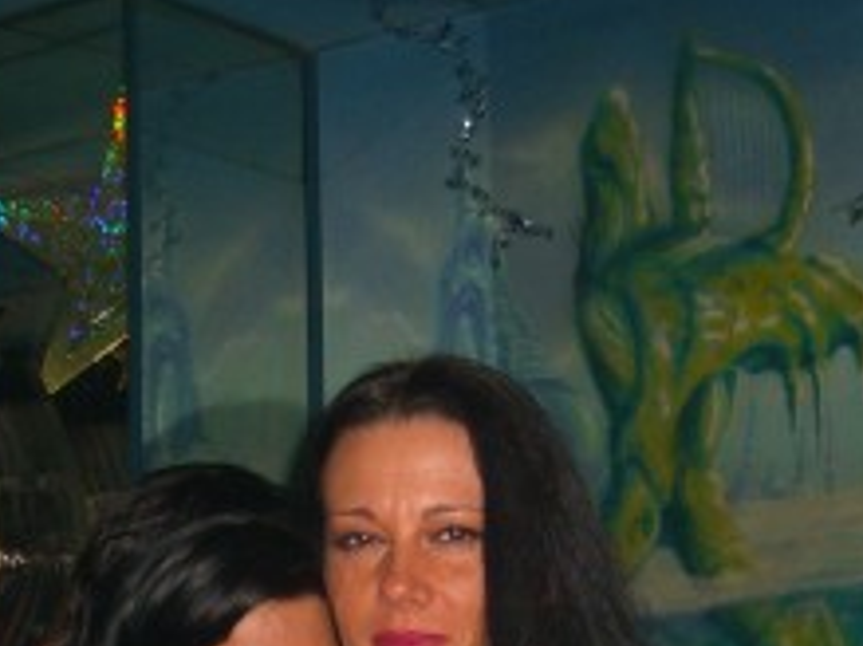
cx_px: 366
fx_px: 2591
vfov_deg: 13.8
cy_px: 788
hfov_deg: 18.9
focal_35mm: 104
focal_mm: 7.9
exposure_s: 1/60
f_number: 2.8
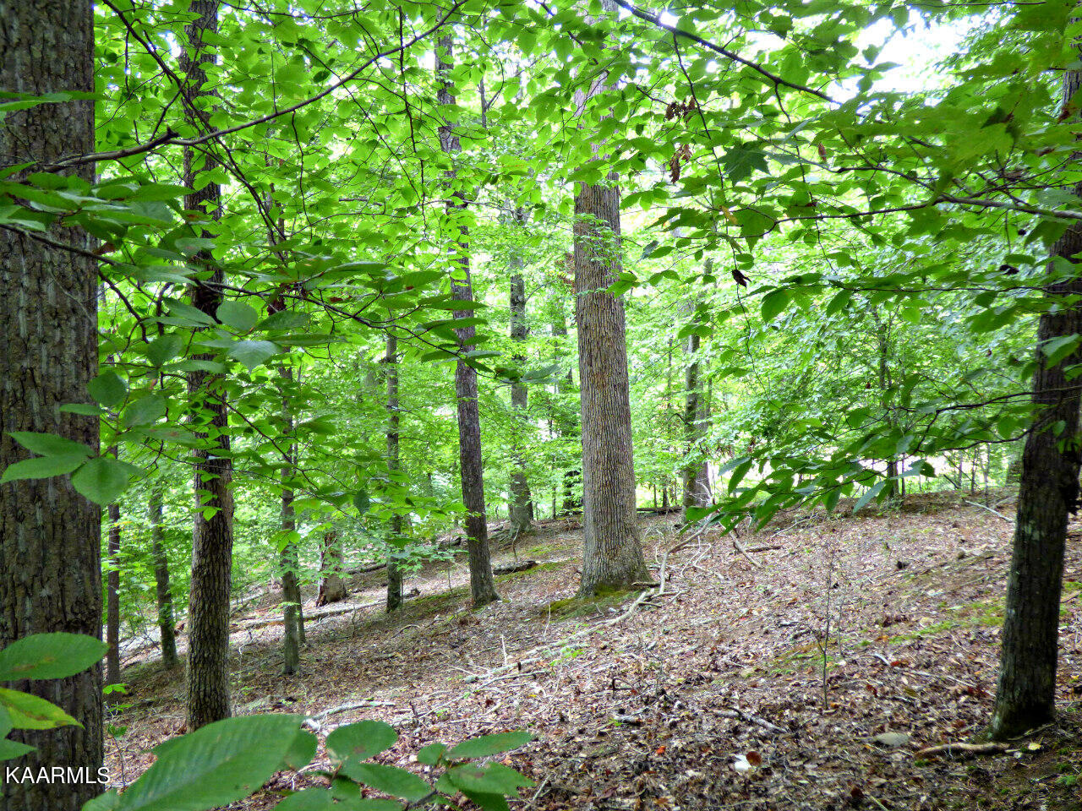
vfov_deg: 35.1
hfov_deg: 45.8
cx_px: 541
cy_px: 406
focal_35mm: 41
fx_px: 1282
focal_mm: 7.07
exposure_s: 1/60
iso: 320
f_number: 3.6
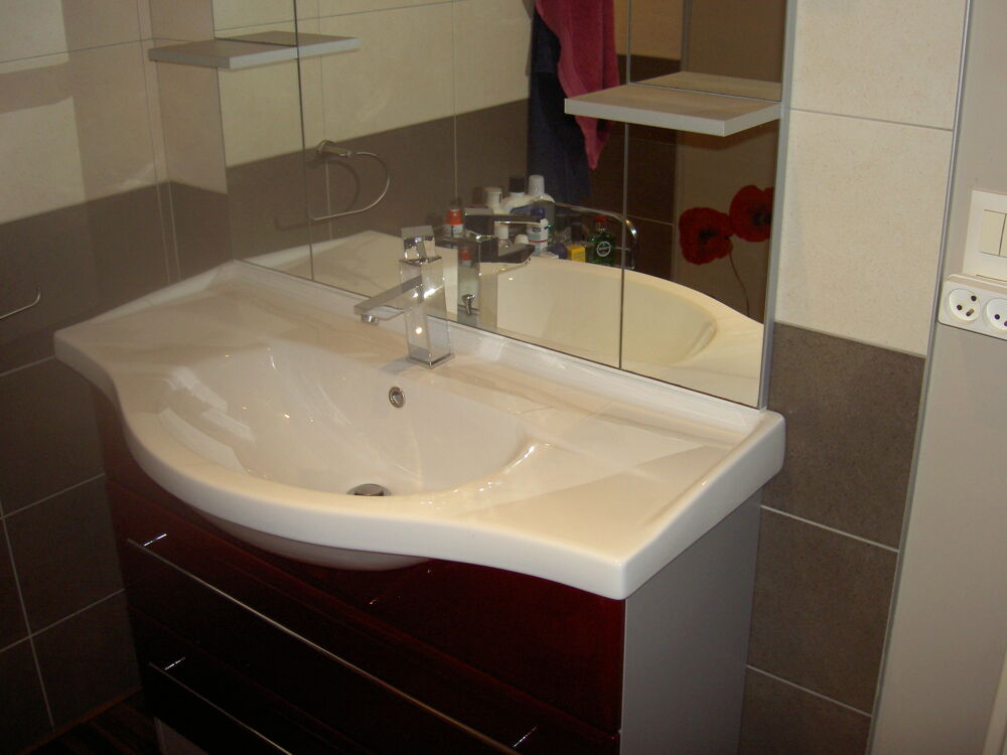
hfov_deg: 47.9
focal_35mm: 39
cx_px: 504
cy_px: 378
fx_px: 1135
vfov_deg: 36.8
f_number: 2.8
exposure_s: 1/60
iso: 100
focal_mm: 8
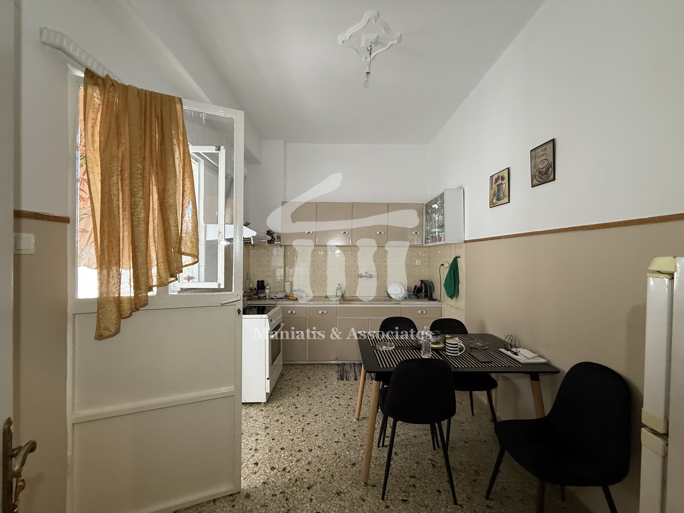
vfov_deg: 85.7
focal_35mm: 14
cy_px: 256
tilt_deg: -1.3
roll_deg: -0.1
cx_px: 342
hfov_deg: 102.1
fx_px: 277
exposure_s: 1/50
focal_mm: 2.22
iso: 250
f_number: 2.2
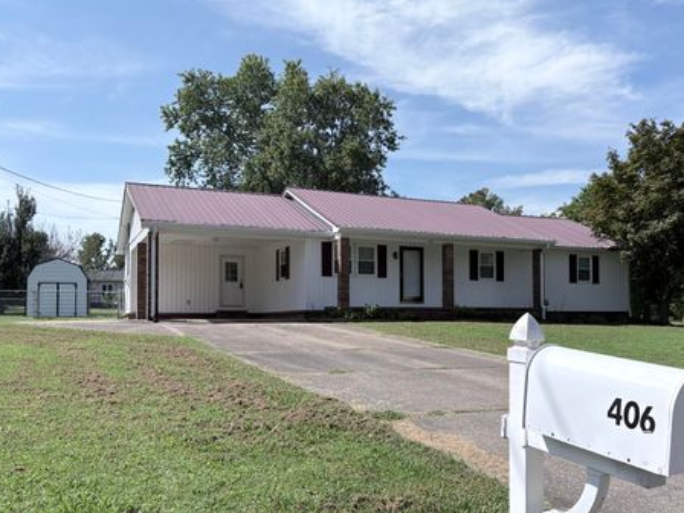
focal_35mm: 29
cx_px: 366
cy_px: 259
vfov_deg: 48.2
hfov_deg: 61.6
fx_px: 573
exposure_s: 1/5348
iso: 50
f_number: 1.6
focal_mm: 5.96
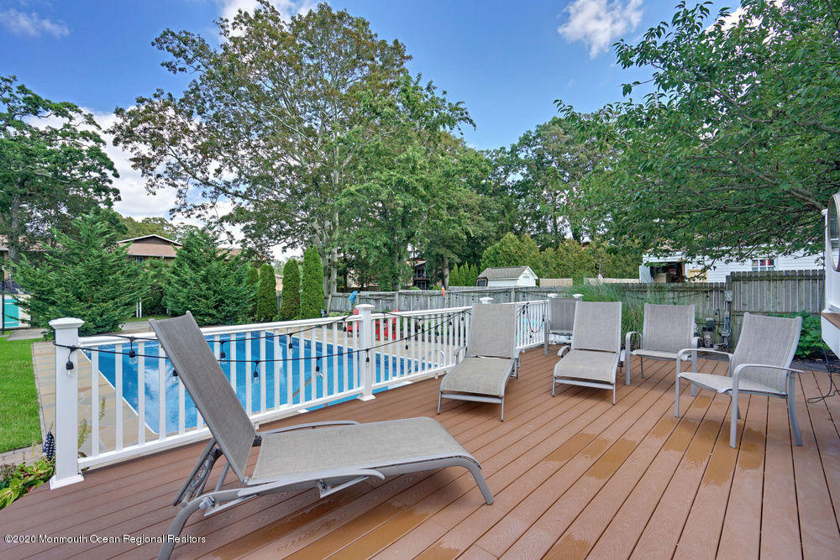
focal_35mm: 16
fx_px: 373
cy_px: 280
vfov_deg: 73.8
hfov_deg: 96.7
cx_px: 420
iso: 200
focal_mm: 16
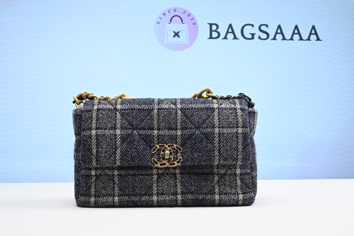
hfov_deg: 46.4
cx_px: 178
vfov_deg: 31.9
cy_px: 121
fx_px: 413
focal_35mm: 42
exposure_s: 1/2
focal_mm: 41
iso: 100
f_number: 16
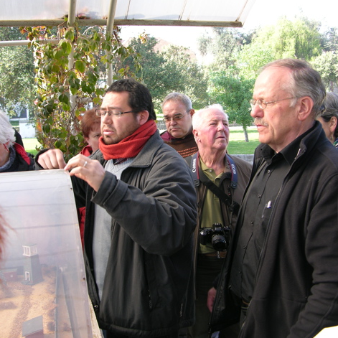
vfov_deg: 40.0
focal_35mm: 42
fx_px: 464
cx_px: 156
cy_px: 169
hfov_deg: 40.0
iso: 50
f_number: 3.2
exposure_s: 1/50.2
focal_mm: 8.9
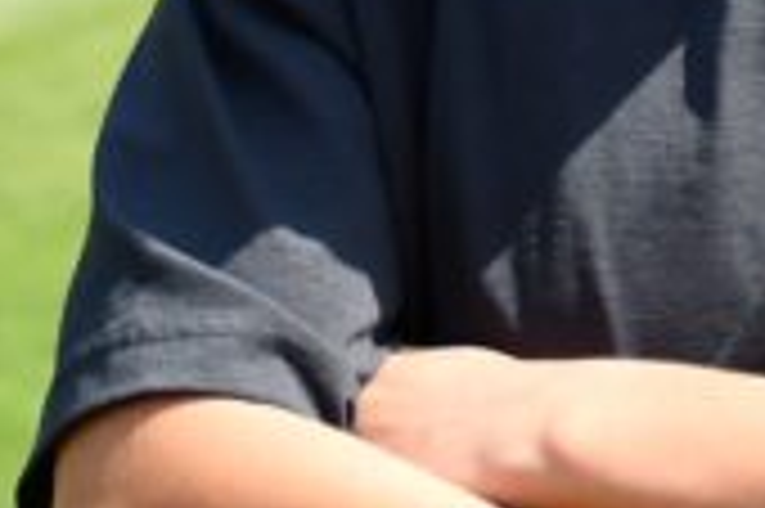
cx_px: 342
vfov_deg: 3.1
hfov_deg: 4.6
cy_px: -63
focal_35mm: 445
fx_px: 9447
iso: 140
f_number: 4.5
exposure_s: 1/640
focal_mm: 42
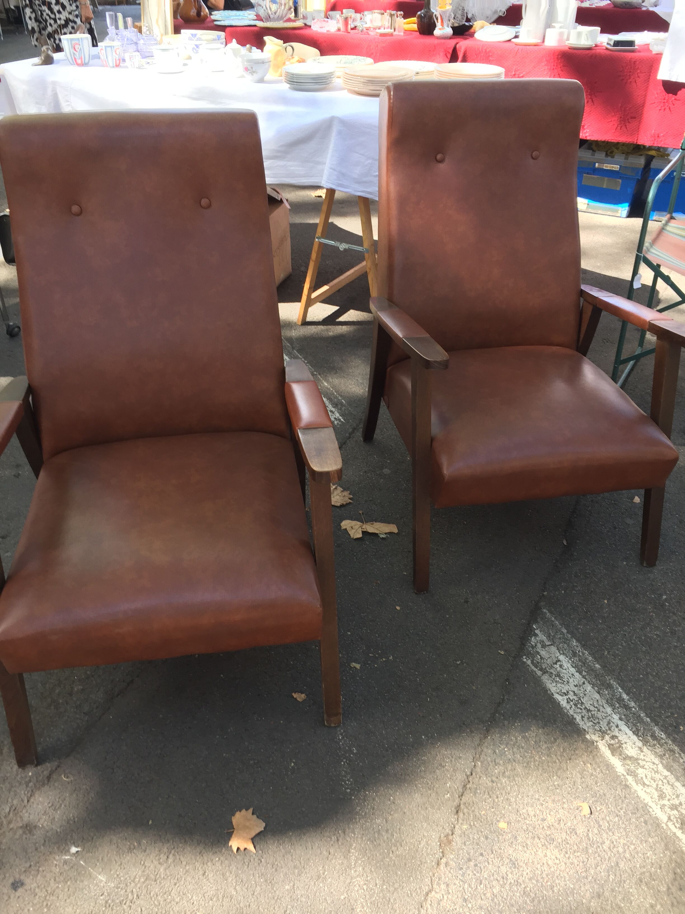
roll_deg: +1.0
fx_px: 765
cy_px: 457
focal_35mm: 29
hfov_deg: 48.2
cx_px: 342
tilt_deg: -34.9
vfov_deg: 61.7
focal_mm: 4.15
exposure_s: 1/100
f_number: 2.2
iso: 40
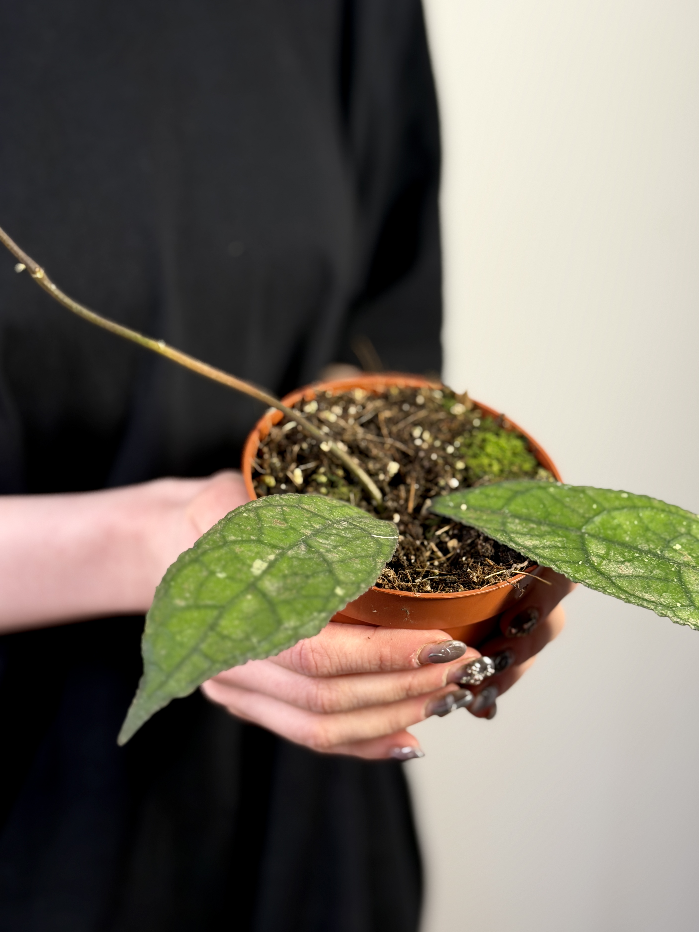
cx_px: 341
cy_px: 437
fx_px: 1400
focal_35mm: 52
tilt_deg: -19.4
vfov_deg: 36.8
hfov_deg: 28.0
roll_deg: -4.2
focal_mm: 6.76
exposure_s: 1/84
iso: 100
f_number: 1.78
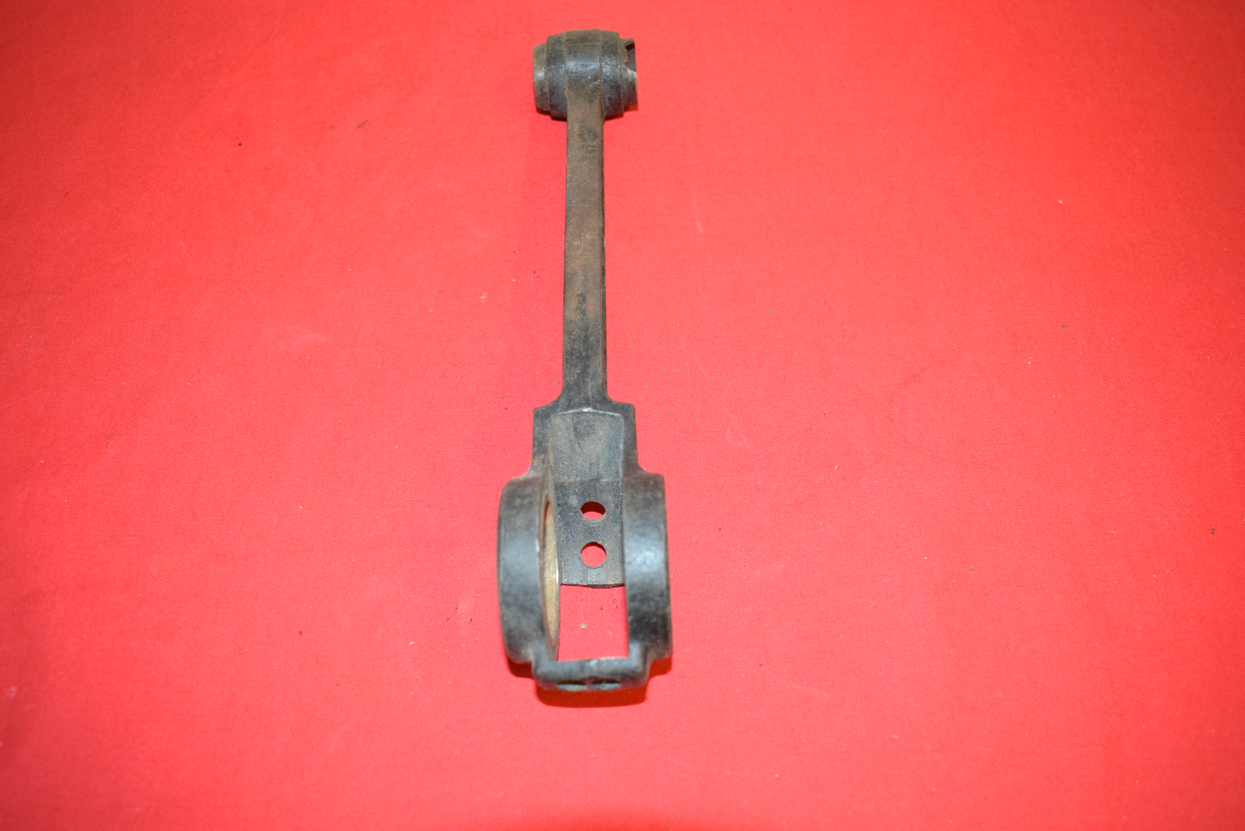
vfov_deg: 41.7
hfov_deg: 59.5
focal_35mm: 32
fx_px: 1090
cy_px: 416
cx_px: 622
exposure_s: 1/125
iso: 2000
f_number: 5
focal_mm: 21
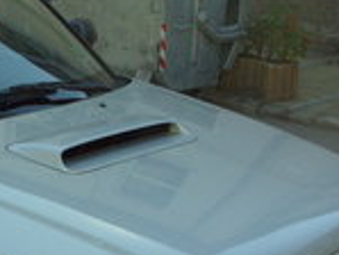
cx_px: -111
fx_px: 1000
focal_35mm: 102
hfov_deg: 17.9
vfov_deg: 14.3
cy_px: 246
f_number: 4.9
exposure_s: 1/250
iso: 50
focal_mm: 6.3
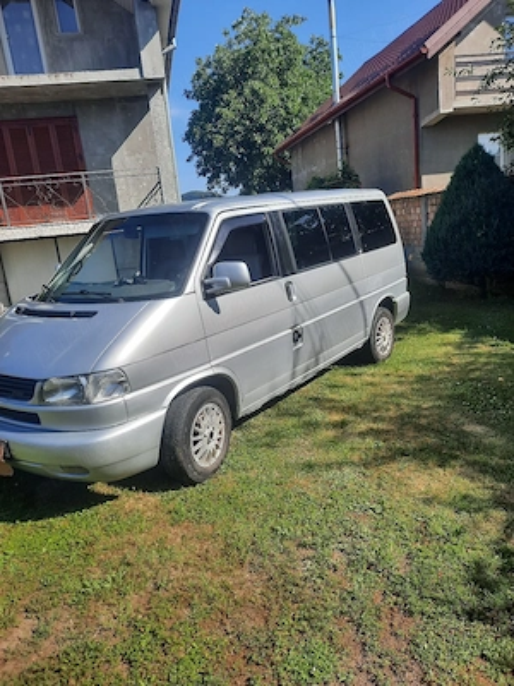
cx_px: 257
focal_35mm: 25
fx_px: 495
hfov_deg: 54.9
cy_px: 343
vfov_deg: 69.4
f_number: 2
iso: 32
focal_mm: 4.6
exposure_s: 1/667
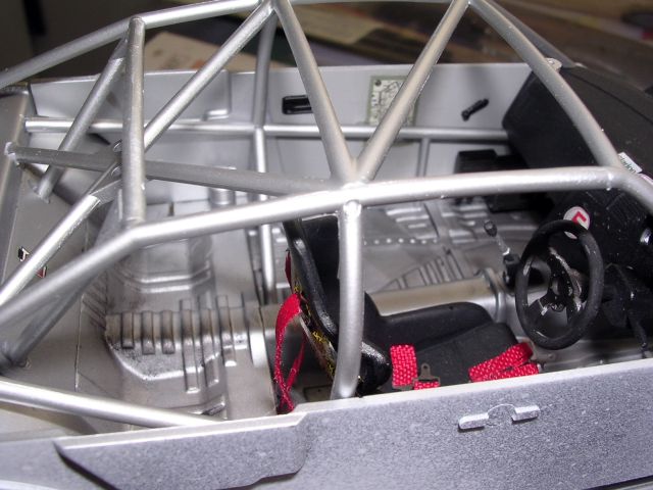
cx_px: 326
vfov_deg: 37.7
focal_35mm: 38
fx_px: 717
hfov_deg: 49.0
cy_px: 245
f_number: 5.6
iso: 100
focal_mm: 5.8
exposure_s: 1/60.1
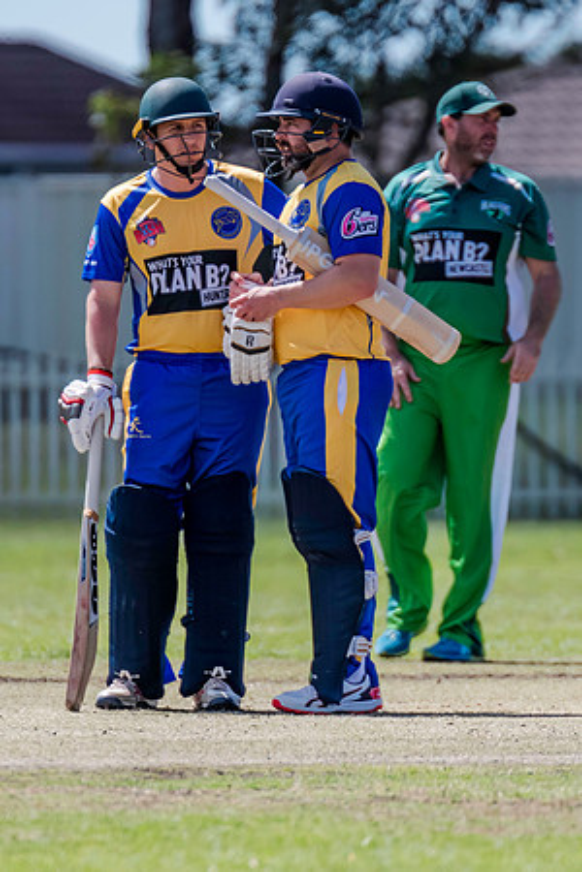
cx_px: 265
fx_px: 23100
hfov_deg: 1.4
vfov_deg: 2.2
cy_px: 425
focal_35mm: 953
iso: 800
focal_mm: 600
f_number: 6.3
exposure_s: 1/2500
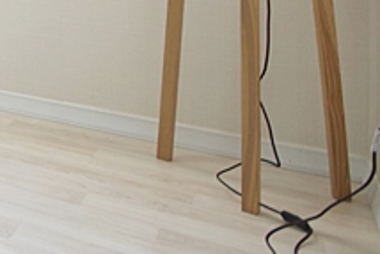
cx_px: -309
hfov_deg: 21.8
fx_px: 591
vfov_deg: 20.9
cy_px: -117
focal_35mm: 56
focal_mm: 10
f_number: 4.5
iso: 400
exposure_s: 1/50
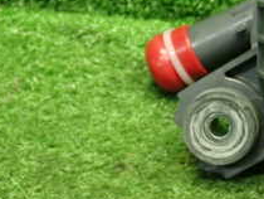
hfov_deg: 16.2
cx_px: 311
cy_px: 33
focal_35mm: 117
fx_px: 893
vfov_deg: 12.6
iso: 640
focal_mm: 7.31
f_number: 2.8
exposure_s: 1/40
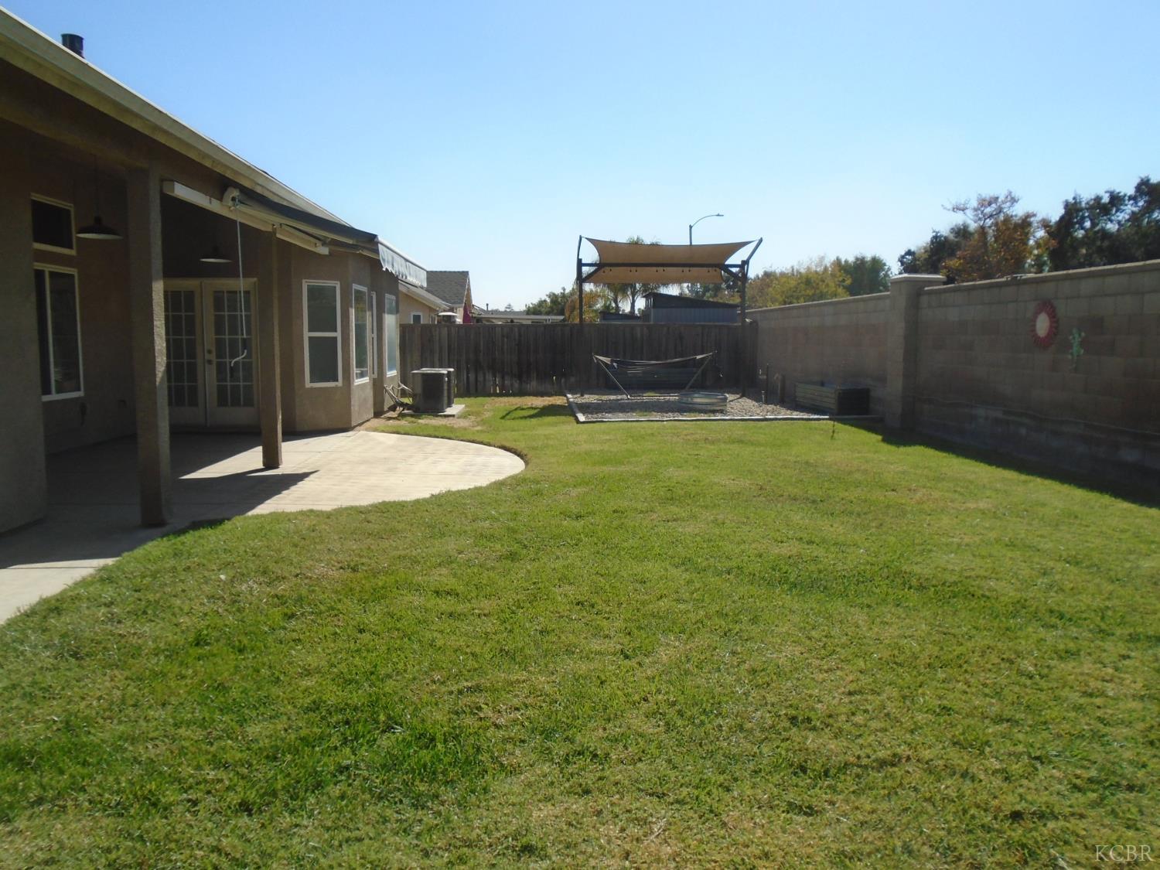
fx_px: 871
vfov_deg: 53.1
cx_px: 580
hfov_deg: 67.3
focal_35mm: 26
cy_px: 435
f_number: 8
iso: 100
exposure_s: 1/200
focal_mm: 4.6
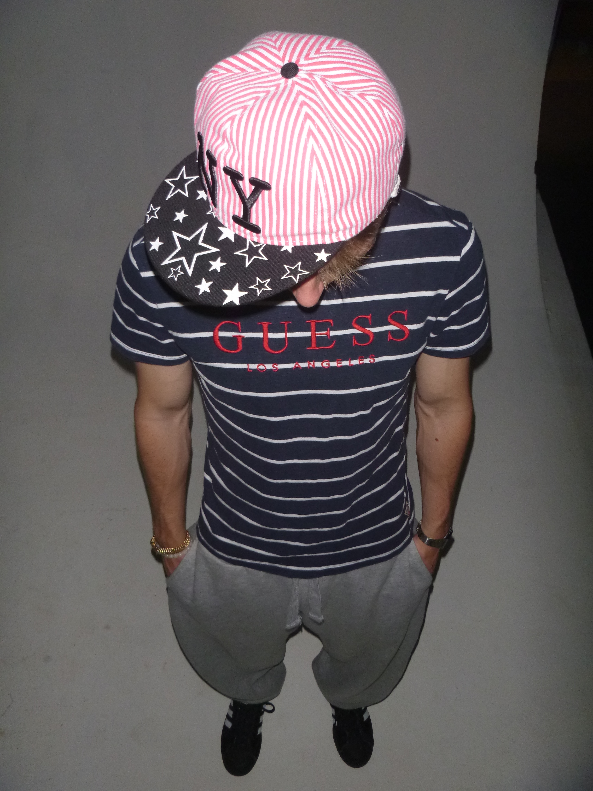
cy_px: 396
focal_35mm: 36
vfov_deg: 51.4
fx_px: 822
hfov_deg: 39.7
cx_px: 296
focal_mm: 6.4
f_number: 4.4
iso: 200
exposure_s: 1/60
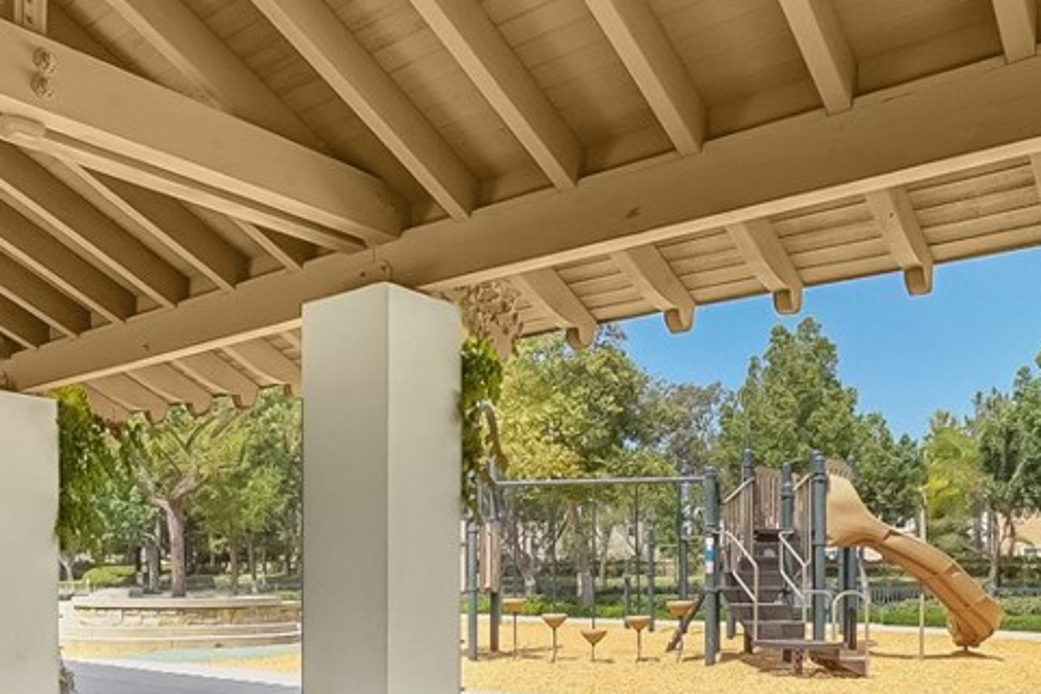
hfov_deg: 58.0
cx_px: 395
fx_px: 925
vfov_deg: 39.0
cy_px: 587
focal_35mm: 32
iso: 1250
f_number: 10
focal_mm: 10
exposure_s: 1/800
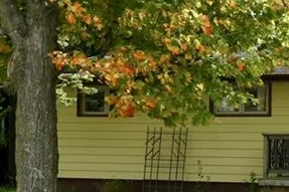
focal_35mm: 107
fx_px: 858
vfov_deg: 12.7
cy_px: 141
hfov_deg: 18.1
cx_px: 355
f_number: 9
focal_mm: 20
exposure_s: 1/200
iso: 250
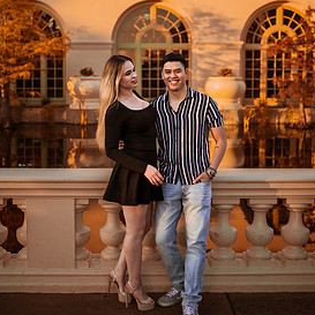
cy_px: 103
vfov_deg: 34.3
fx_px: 504
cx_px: 143
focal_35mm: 49
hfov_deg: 34.7
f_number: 1.8
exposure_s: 1/500
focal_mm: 35
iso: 100
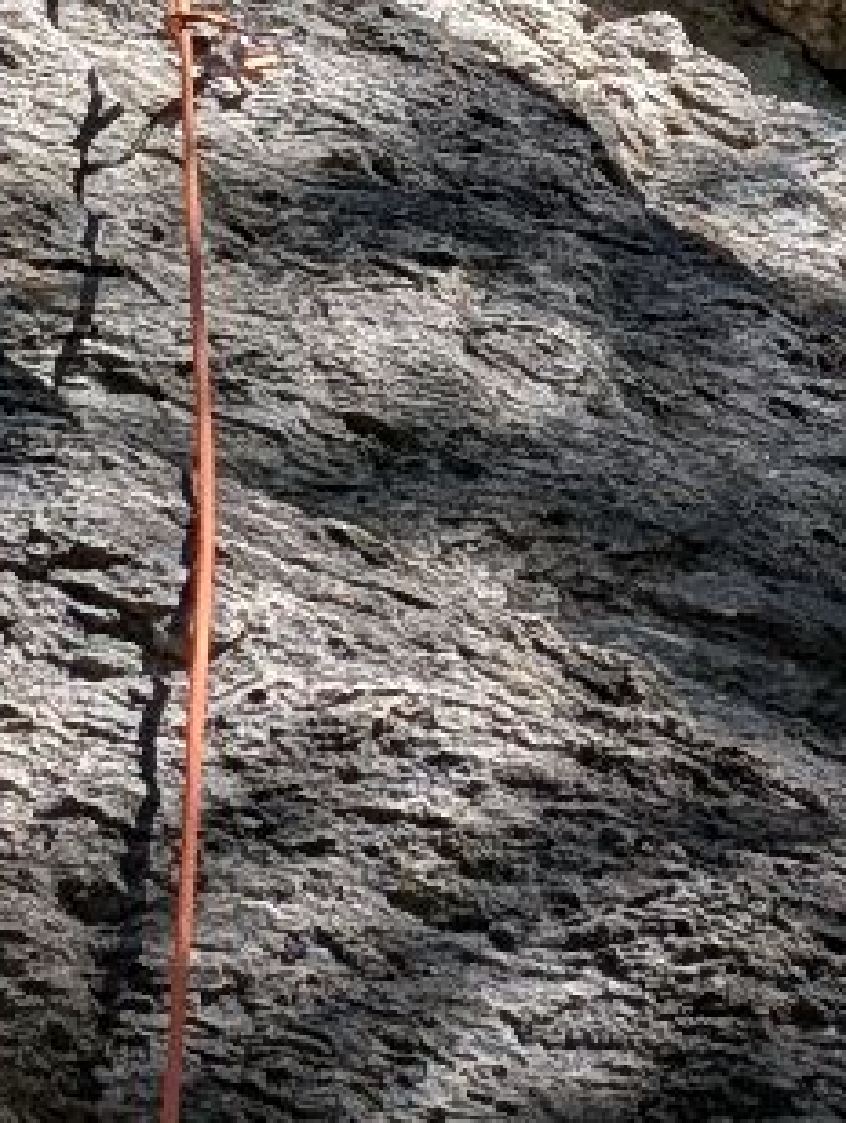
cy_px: -124
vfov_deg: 9.3
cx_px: 897
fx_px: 6857
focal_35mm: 211
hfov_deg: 7.0
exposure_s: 1/582
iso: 19
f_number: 1.68
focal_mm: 6.9
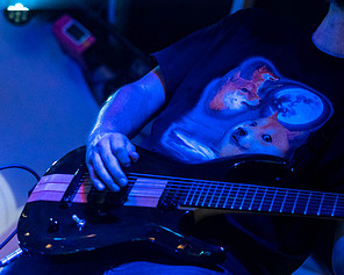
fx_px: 937
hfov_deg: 20.4
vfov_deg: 16.7
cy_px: 97
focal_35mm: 92
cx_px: 300
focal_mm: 50
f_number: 2.2
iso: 2500
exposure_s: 1/160
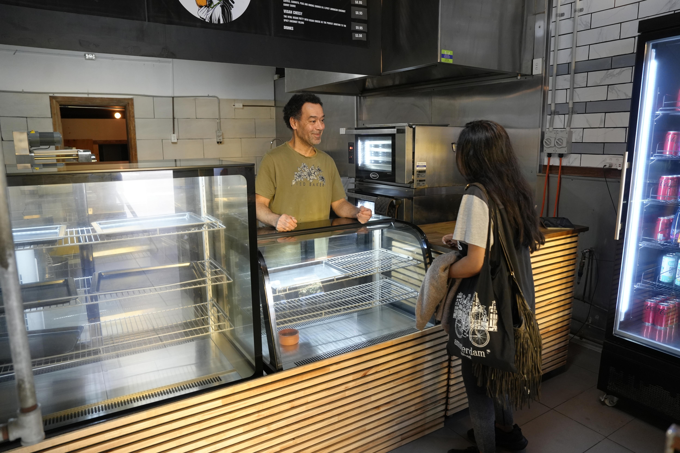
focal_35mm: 24
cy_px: 226
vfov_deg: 53.1
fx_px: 453
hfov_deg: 73.7
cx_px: 340
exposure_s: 1/160
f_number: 4
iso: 2000
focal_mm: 24
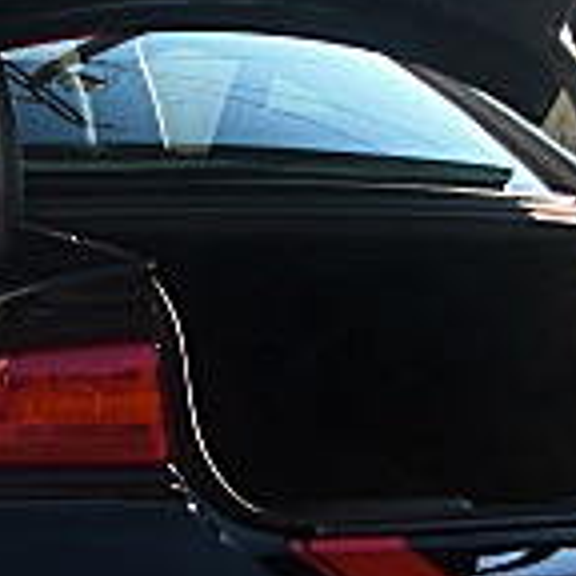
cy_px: 424
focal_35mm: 141
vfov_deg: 12.4
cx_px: -196
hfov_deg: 12.0
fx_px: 2654
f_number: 2.8
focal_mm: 6.3
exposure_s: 1/160
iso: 50
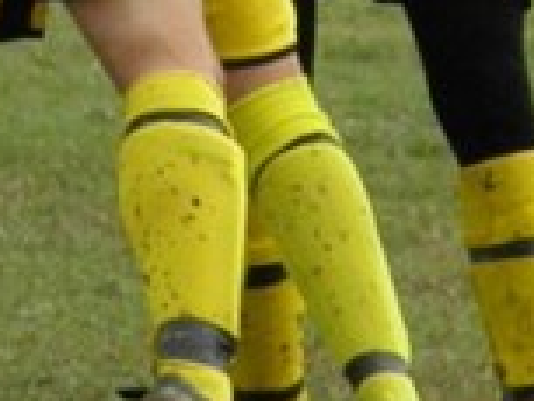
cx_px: 35
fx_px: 24671
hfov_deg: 1.2
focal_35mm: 1598
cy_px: -368
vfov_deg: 0.9
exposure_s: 1/640
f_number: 5.6
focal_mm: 66.5
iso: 500
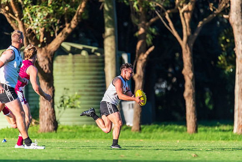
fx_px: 4175
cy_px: 78
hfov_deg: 3.3
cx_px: 125
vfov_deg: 2.2
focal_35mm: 621
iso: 1000
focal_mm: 600
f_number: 6.3
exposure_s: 1/1600
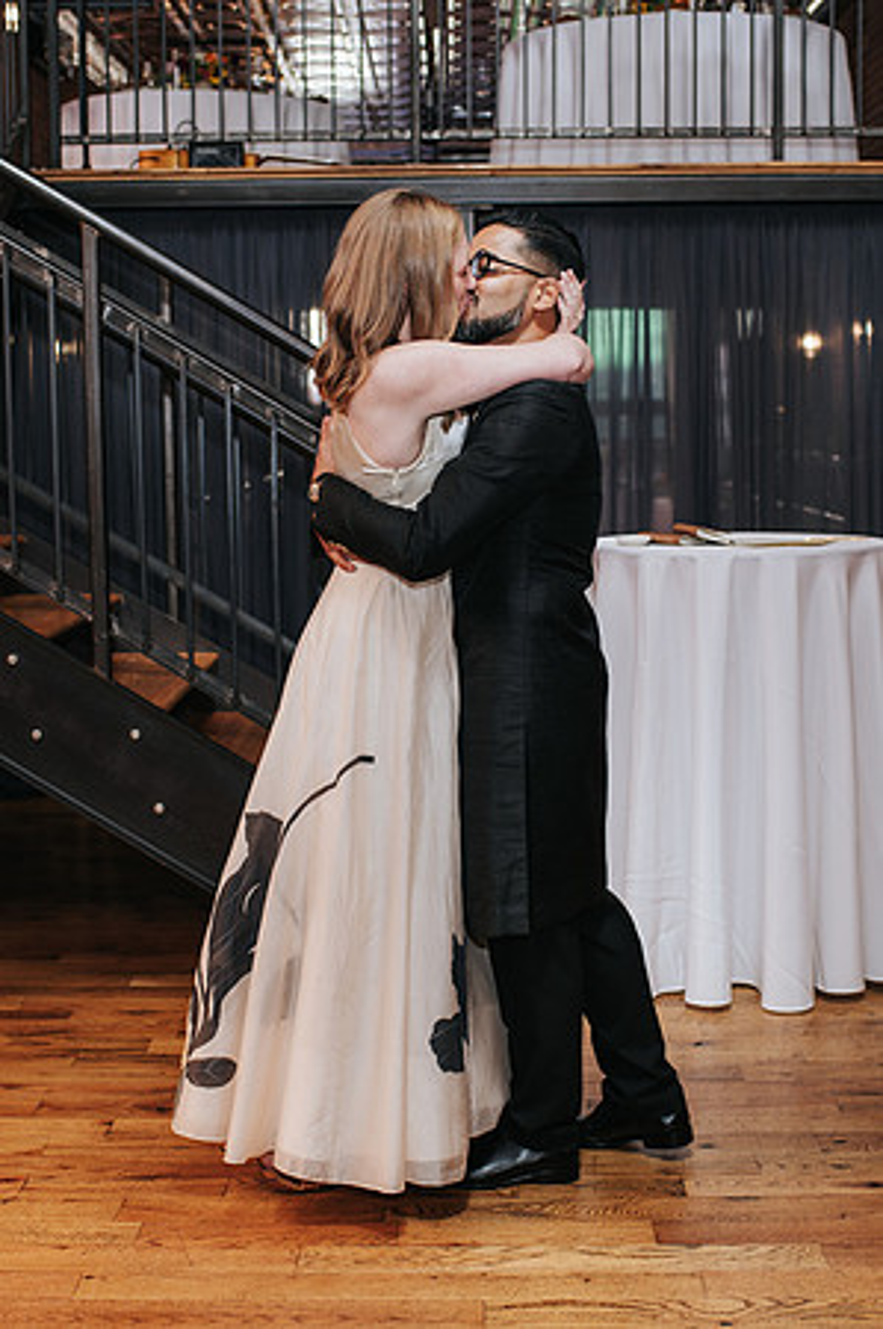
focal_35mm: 53
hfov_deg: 25.5
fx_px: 1950
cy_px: 664
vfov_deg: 37.6
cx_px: 438
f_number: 3.2
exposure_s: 1/200
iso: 800
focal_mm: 35
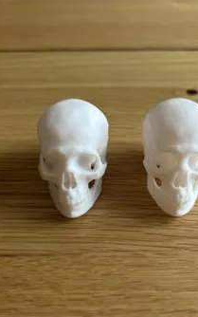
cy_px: 172
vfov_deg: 58.0
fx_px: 285
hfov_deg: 38.1
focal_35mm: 33
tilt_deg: -47.5
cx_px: 124
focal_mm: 5.7
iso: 64
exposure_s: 1/50
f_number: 1.5
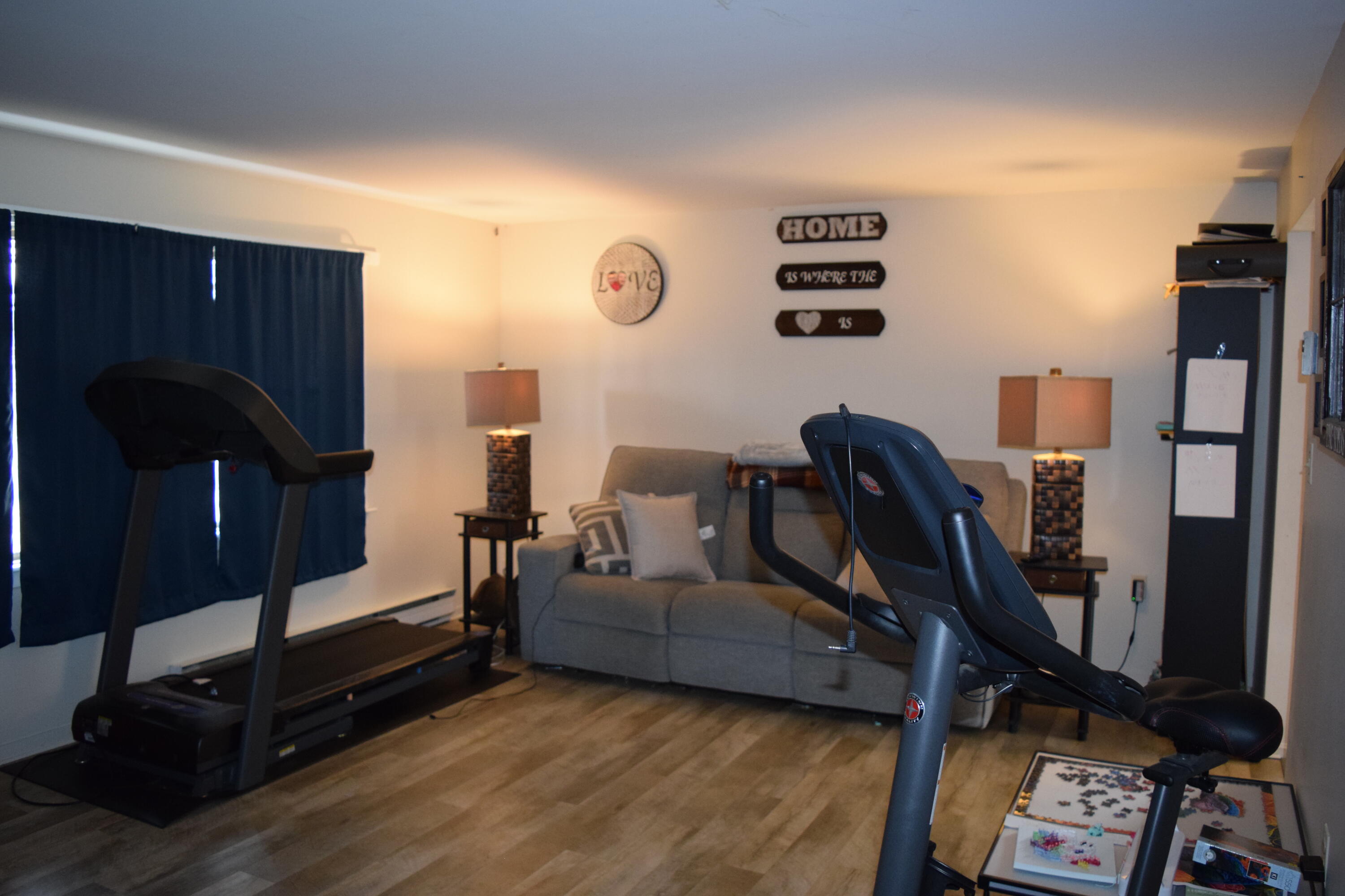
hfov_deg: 67.4
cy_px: 448
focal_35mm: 27
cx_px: 672
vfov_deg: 47.9
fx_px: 1009
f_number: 3.5
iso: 2000
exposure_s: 1/60
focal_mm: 18
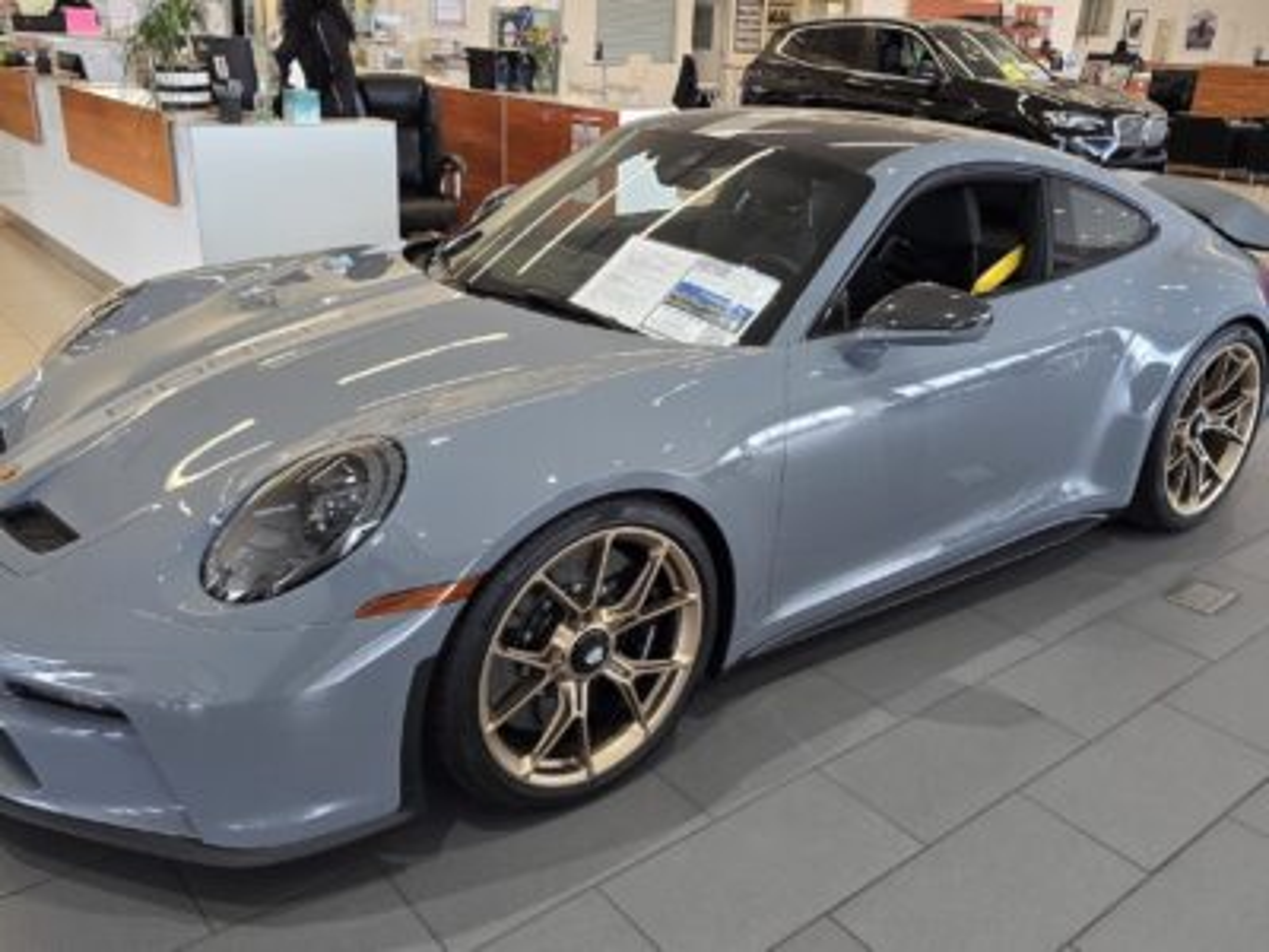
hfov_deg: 73.9
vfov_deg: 58.9
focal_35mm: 23
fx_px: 843
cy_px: 476
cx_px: 634
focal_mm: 6.3
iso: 200
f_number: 1.7
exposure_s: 1/120
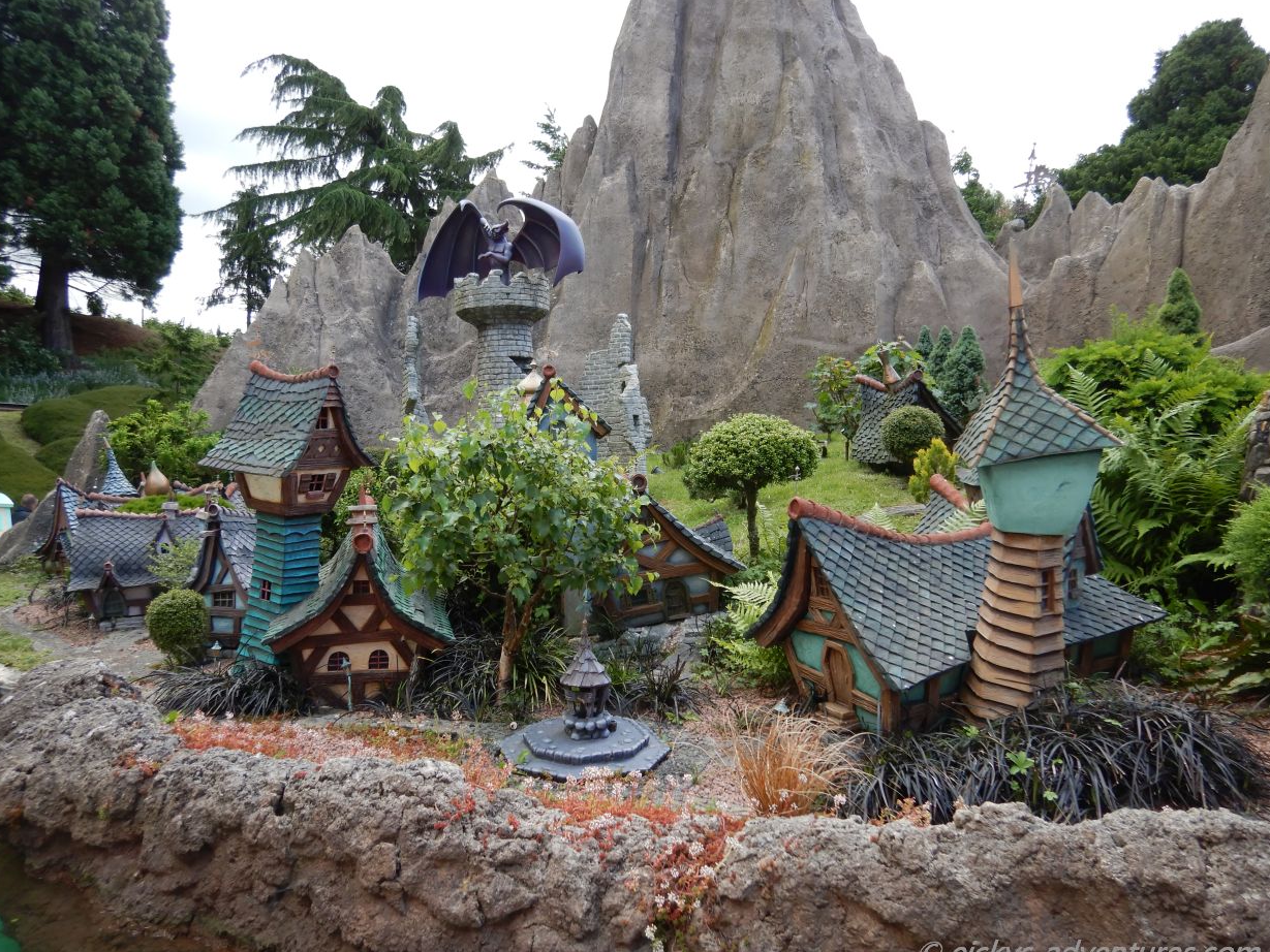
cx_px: 632
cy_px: 474
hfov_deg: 69.4
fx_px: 917
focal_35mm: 25
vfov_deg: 54.9
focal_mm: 4.3
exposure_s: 1/400
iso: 125
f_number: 2.8
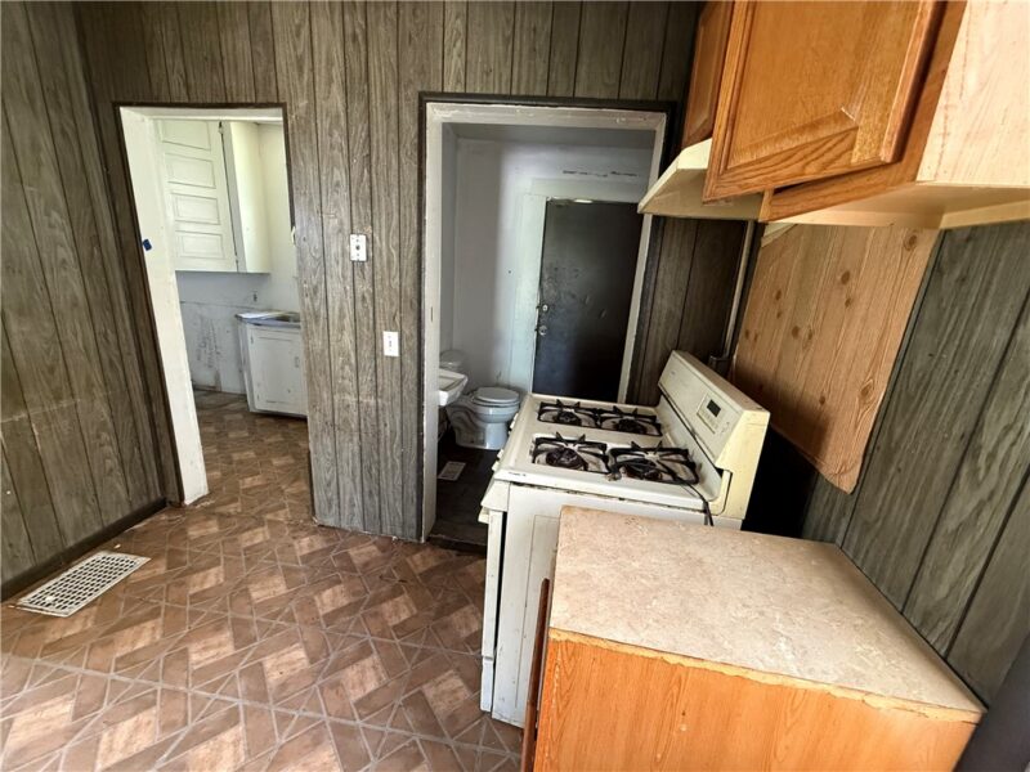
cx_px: 515
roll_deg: -4.2
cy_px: 386
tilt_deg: -17.0
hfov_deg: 102.1
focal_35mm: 14
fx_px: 417
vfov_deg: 85.7
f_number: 2.2
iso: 640
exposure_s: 1/60
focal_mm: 2.22
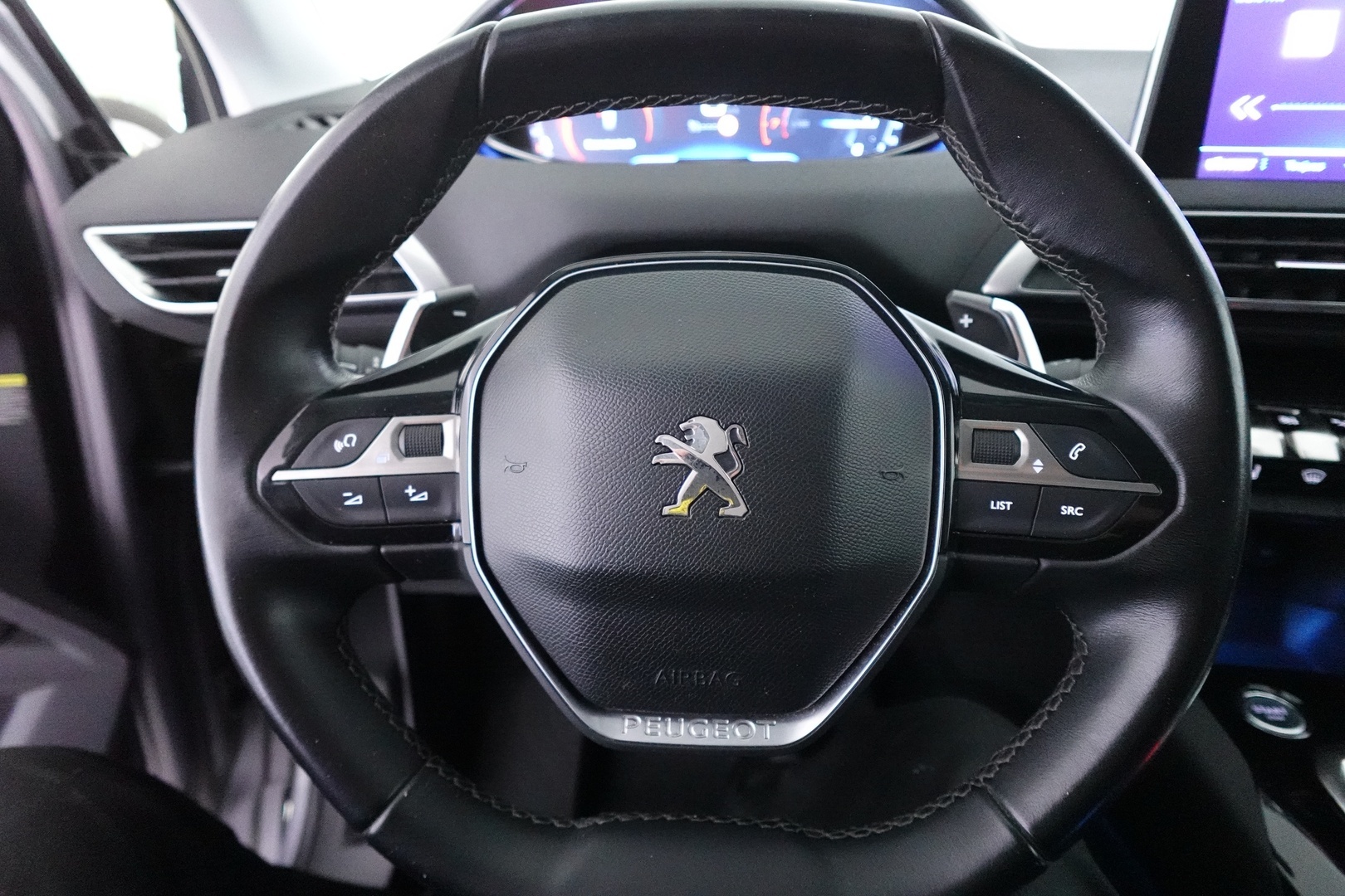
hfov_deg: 84.0
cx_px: 672
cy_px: 448
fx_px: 747
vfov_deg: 61.9
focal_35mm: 20
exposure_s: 1/80
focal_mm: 7.6
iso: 5000
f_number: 2
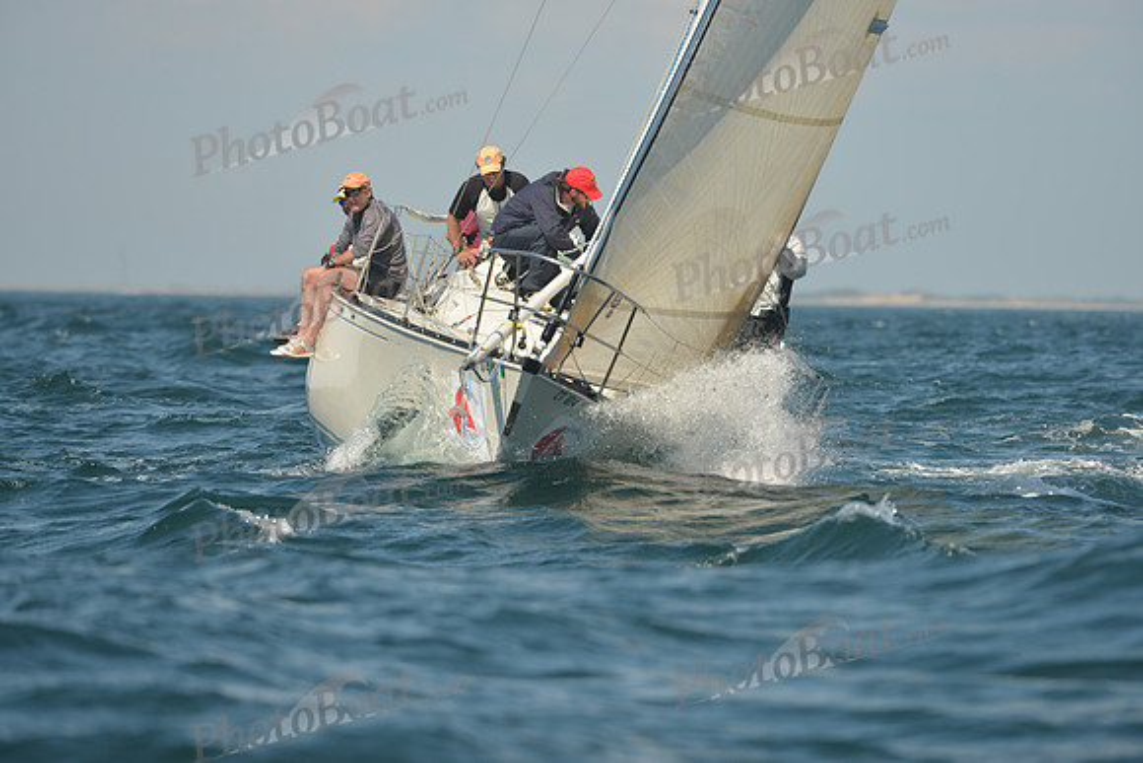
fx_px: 12702
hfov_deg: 5.2
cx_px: 572
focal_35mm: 400
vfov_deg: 3.4
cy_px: 382
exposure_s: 1/1250
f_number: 5.6
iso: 250
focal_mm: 400
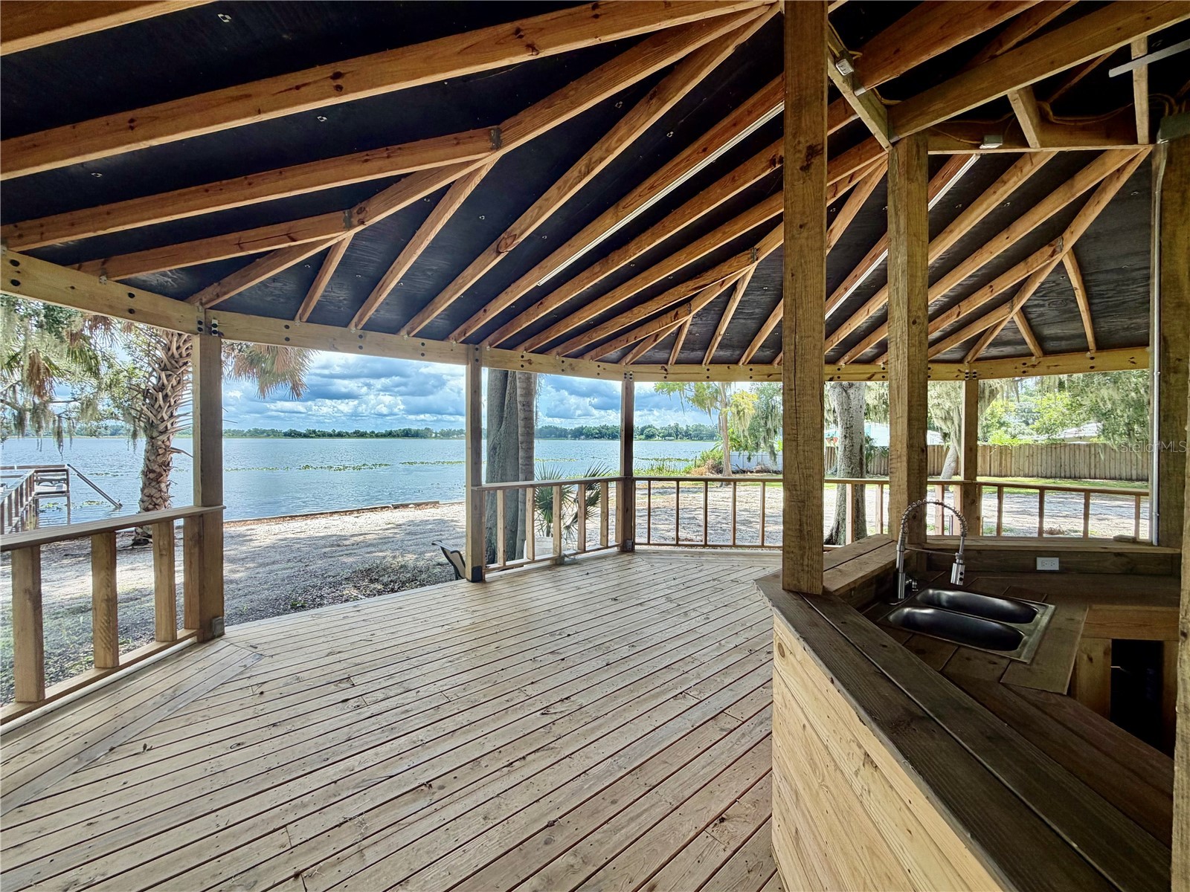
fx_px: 481
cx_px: 595
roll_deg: -0.1
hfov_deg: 102.1
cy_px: 446
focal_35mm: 14
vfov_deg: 85.7
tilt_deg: -0.6
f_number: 2.2
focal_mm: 2.22
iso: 40
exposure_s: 1/244
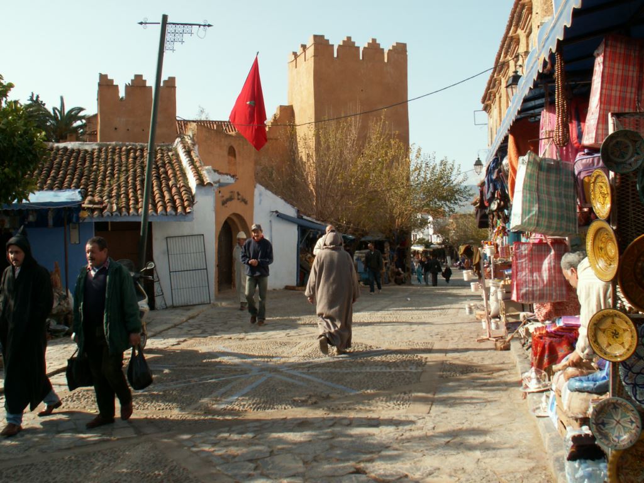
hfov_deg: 52.6
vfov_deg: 40.7
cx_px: 322
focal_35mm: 35
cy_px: 242
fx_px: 651
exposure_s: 1/160
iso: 50
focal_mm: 5.86
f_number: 5.6
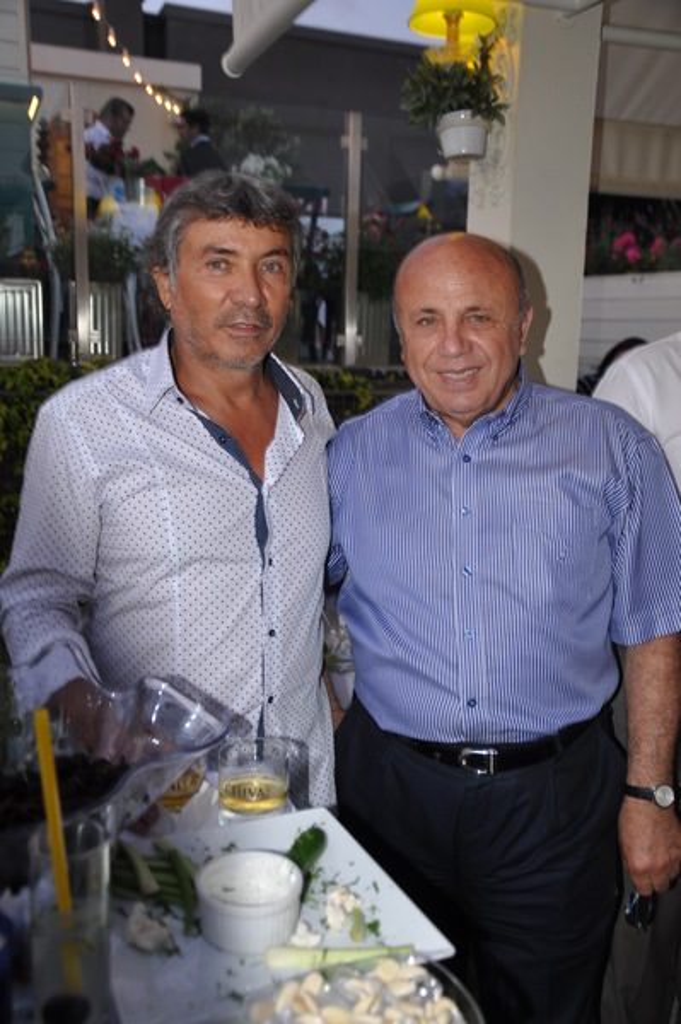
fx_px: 1023
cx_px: 340
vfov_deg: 53.2
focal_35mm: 36
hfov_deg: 36.8
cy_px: 512
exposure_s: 1/60
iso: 400
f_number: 3.8
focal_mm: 24
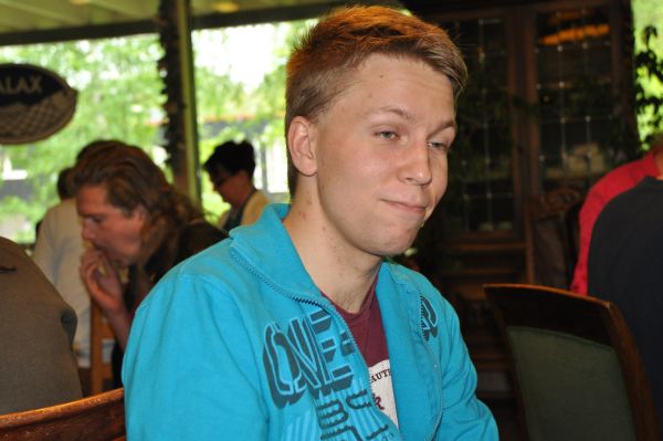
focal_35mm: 60
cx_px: 332
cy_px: 220
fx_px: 1104
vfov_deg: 22.6
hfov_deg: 33.4
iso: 800
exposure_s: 1/60
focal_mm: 40
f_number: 4.2
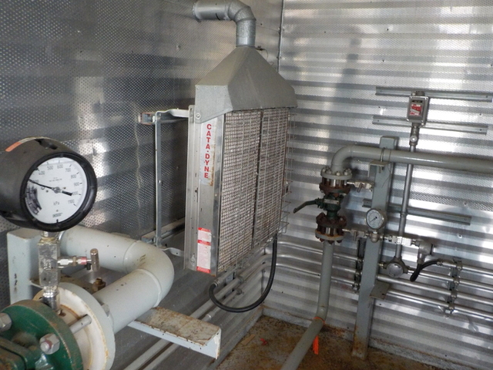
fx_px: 427
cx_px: 246
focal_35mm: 30
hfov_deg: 60.0
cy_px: 185
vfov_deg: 46.8
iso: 400
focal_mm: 4.1
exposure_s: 1/15
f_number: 3.3
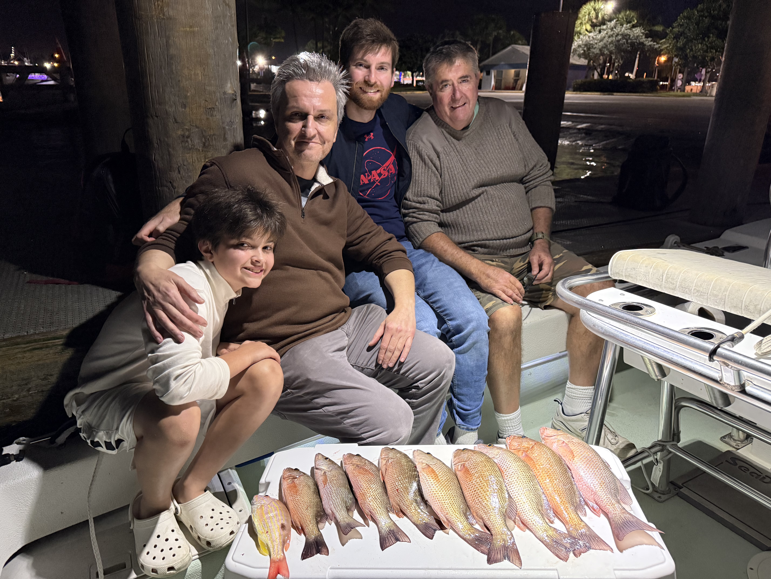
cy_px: 290
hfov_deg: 71.6
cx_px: 386
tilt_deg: -20.7
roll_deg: -2.4
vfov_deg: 56.8
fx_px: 535
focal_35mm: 24
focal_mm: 6.76
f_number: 1.78
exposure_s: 1/47
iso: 800
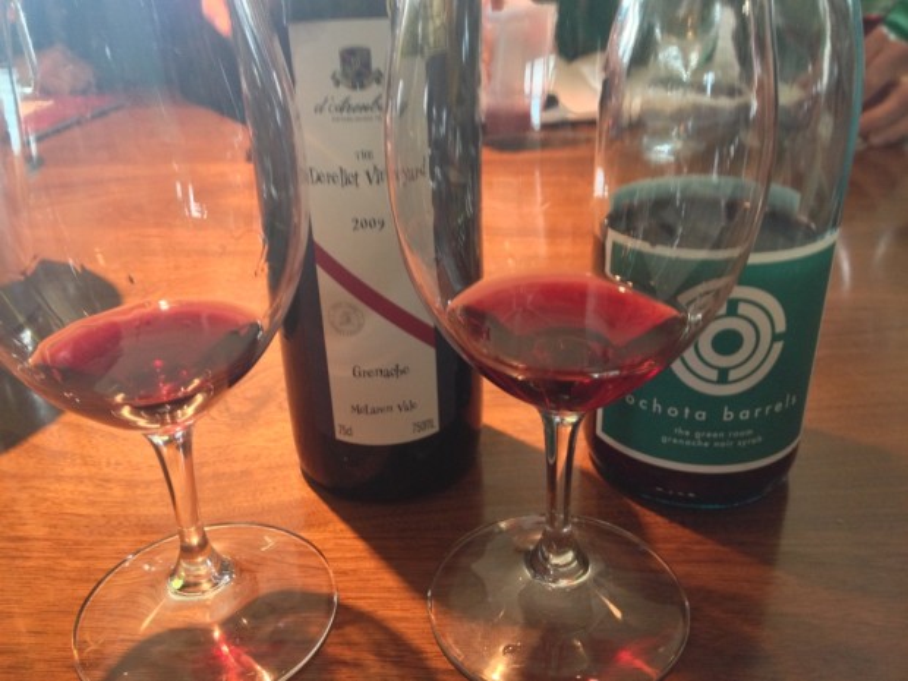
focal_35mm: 35
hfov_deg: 52.6
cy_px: 340
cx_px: 454
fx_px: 918
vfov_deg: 40.7
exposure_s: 1/20
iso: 250
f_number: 2.4
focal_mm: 4.28
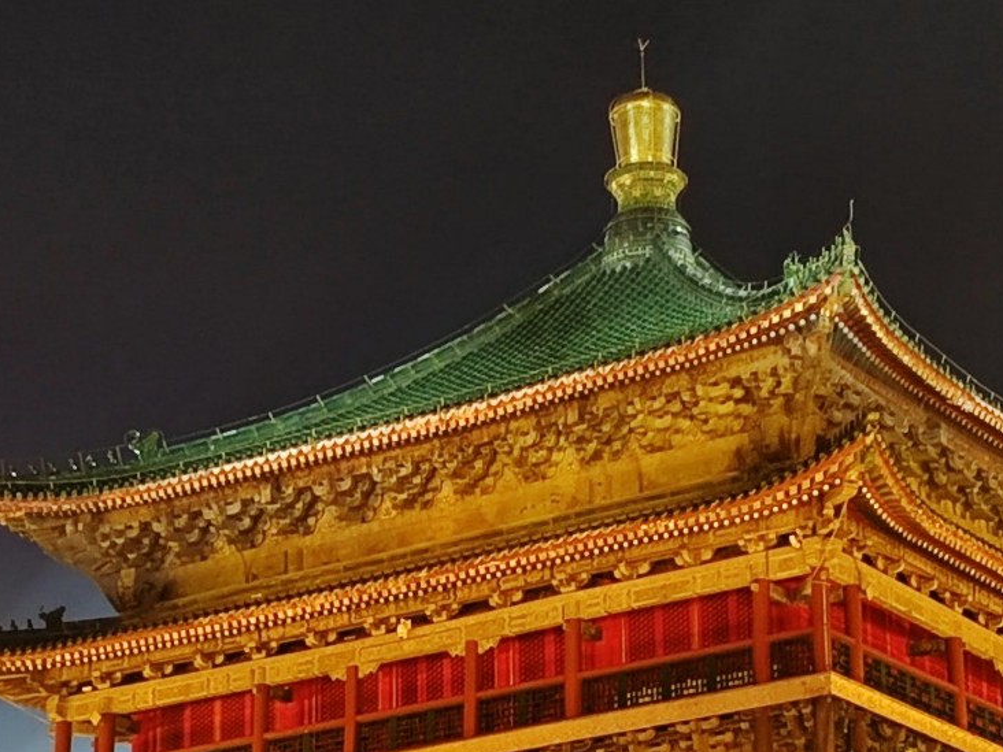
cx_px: 473
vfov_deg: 12.4
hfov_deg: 16.7
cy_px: 734
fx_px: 3419
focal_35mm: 118
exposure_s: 1/100
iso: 1600
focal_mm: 6.14
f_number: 1.8
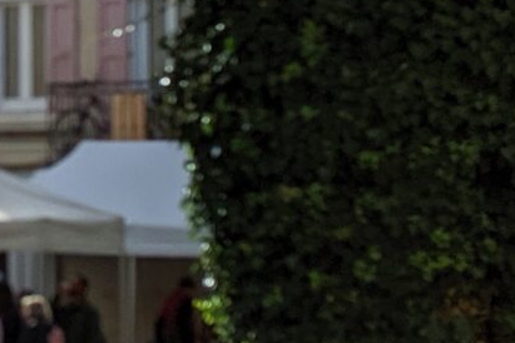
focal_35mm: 175
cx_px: -315
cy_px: 65
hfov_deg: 11.2
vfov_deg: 7.8
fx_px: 2503
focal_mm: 4.44
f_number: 1.8
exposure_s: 1/2611
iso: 55
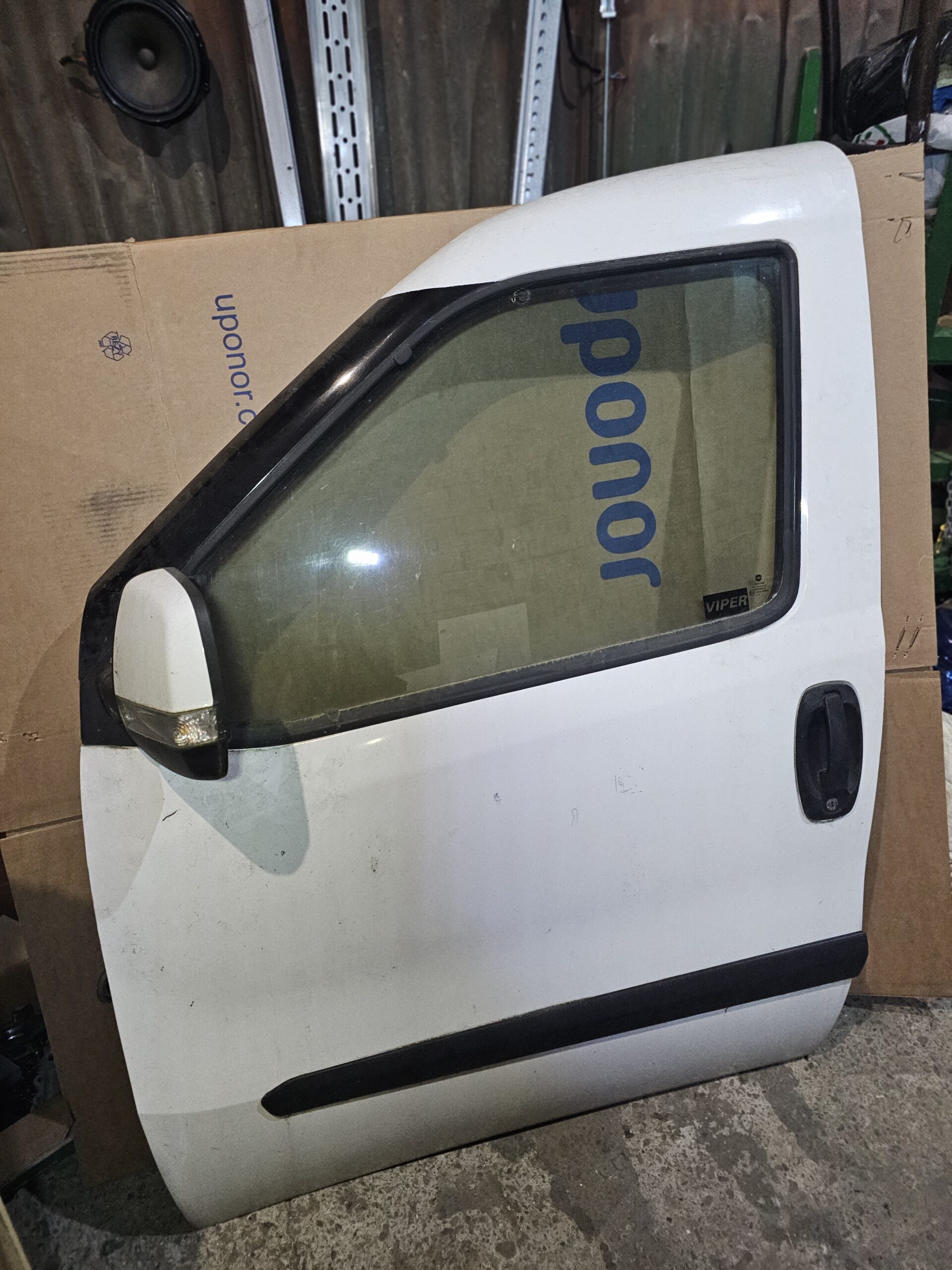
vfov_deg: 73.9
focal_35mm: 23
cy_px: 635
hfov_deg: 58.9
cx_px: 476
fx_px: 843
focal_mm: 6.3
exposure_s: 1/50
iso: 500
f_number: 1.7
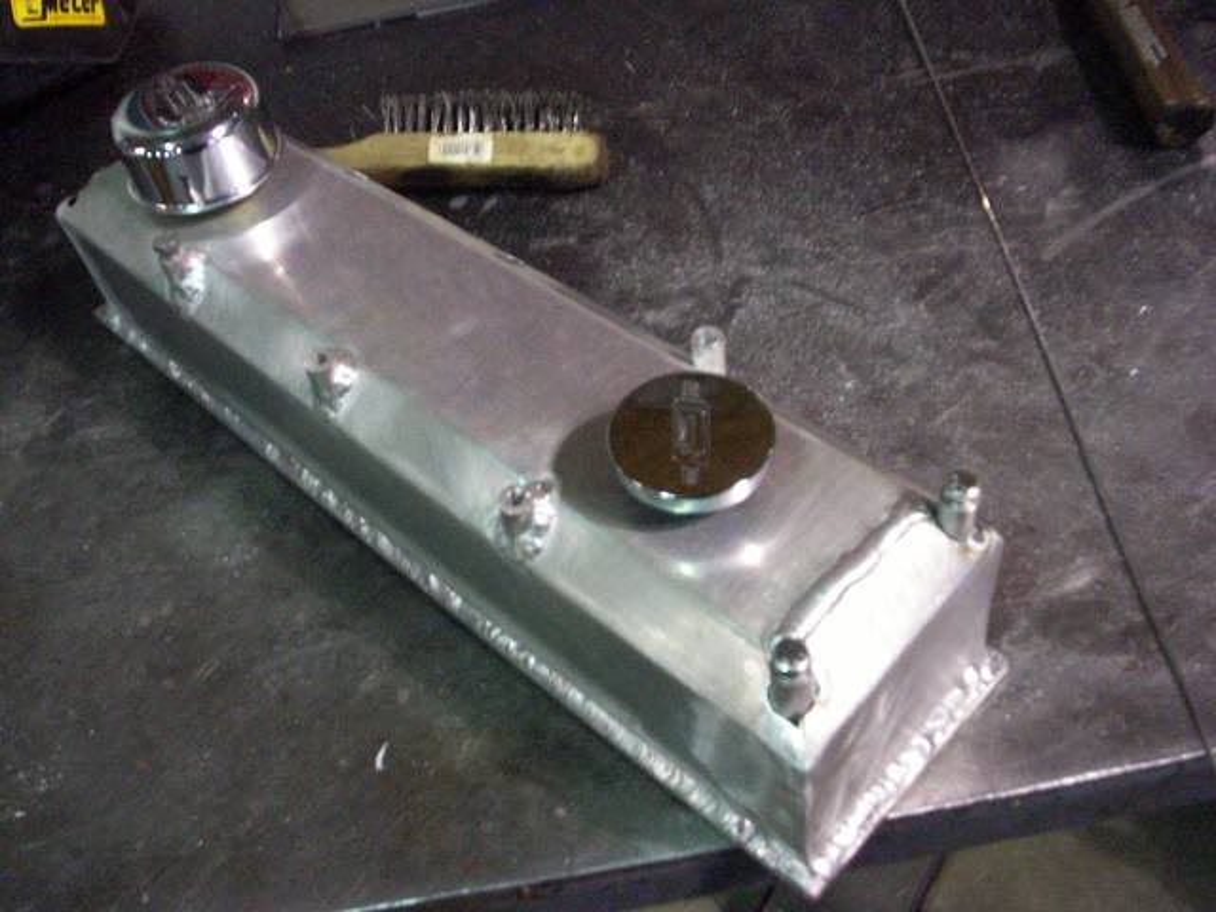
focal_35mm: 36
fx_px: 1265
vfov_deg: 39.7
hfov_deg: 51.4
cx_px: 608
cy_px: 456
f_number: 4.5
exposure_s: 1/8
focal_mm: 5.9
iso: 329
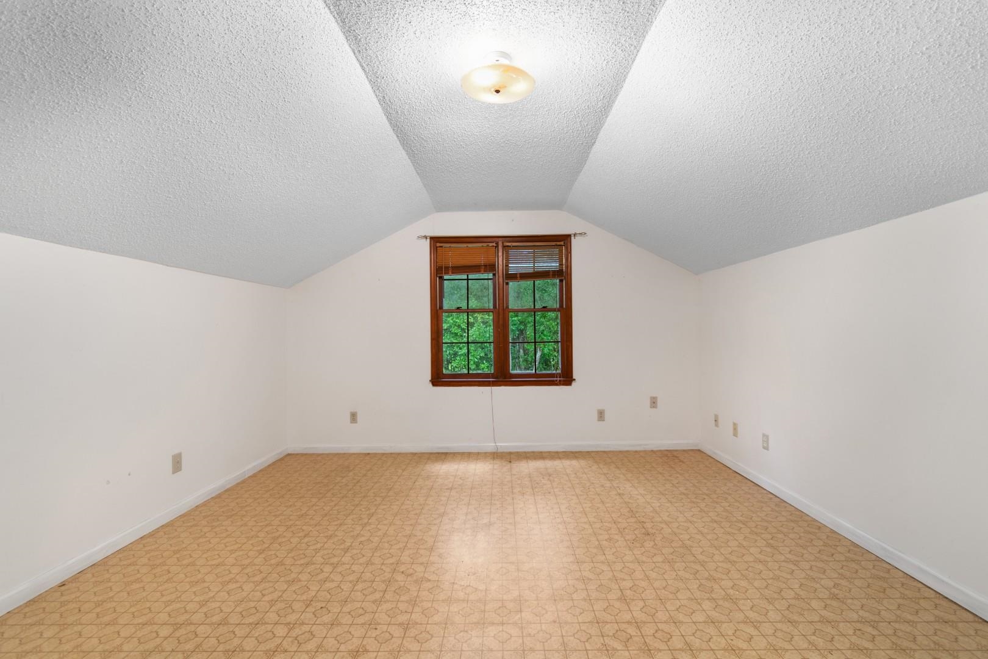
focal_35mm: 15
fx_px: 412
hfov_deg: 100.4
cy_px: 330
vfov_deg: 77.3
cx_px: 494
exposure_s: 1/1.25
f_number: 4.5
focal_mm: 10
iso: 100
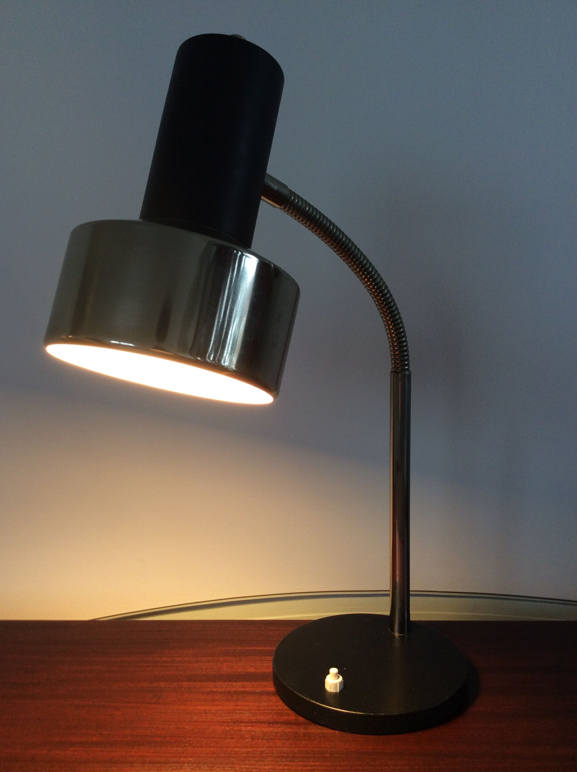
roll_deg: +1.6
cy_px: 386
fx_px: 713
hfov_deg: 44.1
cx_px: 288
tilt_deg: -5.4
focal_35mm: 32
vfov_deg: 56.9
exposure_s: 1/25
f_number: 2.4
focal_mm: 3.3
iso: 40
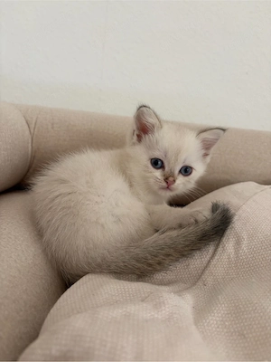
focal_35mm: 26
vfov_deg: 67.3
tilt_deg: -7.8
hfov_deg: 53.1
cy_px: 181
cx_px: 136
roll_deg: -5.6
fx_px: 271
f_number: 1.6
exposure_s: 1/78
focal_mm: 5.96
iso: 125
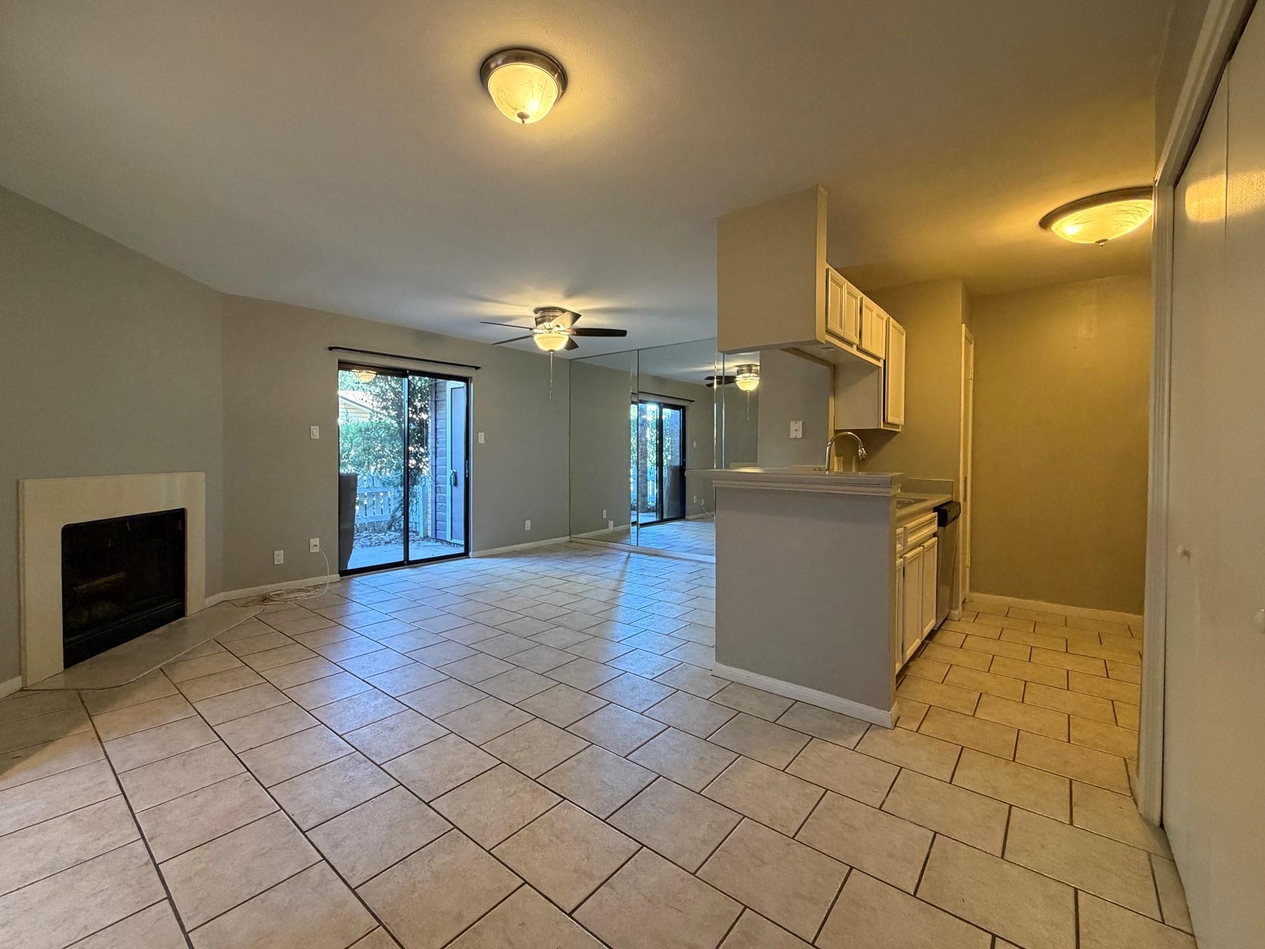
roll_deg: -0.2
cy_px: 462
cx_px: 597
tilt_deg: -1.3
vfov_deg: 81.7
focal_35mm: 15
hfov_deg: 98.1
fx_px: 548
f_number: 2.2
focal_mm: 2.22
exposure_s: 1/60
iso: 320
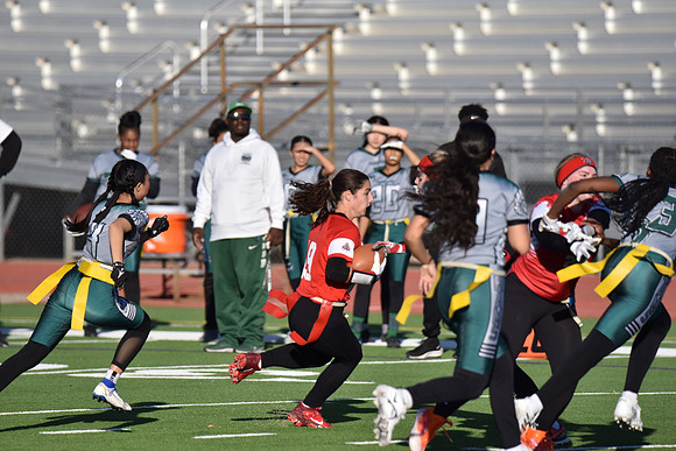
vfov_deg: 3.3
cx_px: 338
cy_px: 226
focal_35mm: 420
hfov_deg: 4.9
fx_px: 7888
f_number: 6
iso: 560
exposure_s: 1/4000
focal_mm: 420
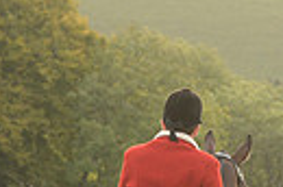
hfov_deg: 3.8
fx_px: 4211
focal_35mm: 537
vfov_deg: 2.5
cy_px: 241
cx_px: 518
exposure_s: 1/1250
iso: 2500
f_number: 5.6
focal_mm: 120
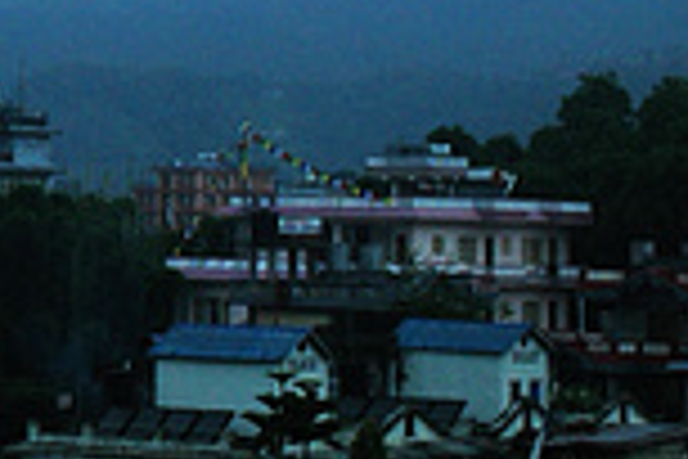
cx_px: -769
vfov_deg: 6.9
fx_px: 3808
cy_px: -25
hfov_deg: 9.5
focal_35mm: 199
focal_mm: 29
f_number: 16
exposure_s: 1/13
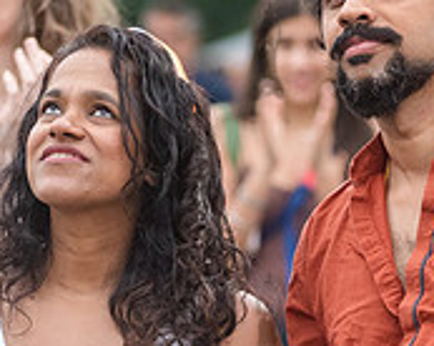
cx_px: 350
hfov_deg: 3.4
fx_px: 7288
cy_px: 315
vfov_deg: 2.7
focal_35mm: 568
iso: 2000
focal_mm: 145
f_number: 4.5
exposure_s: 1/1600
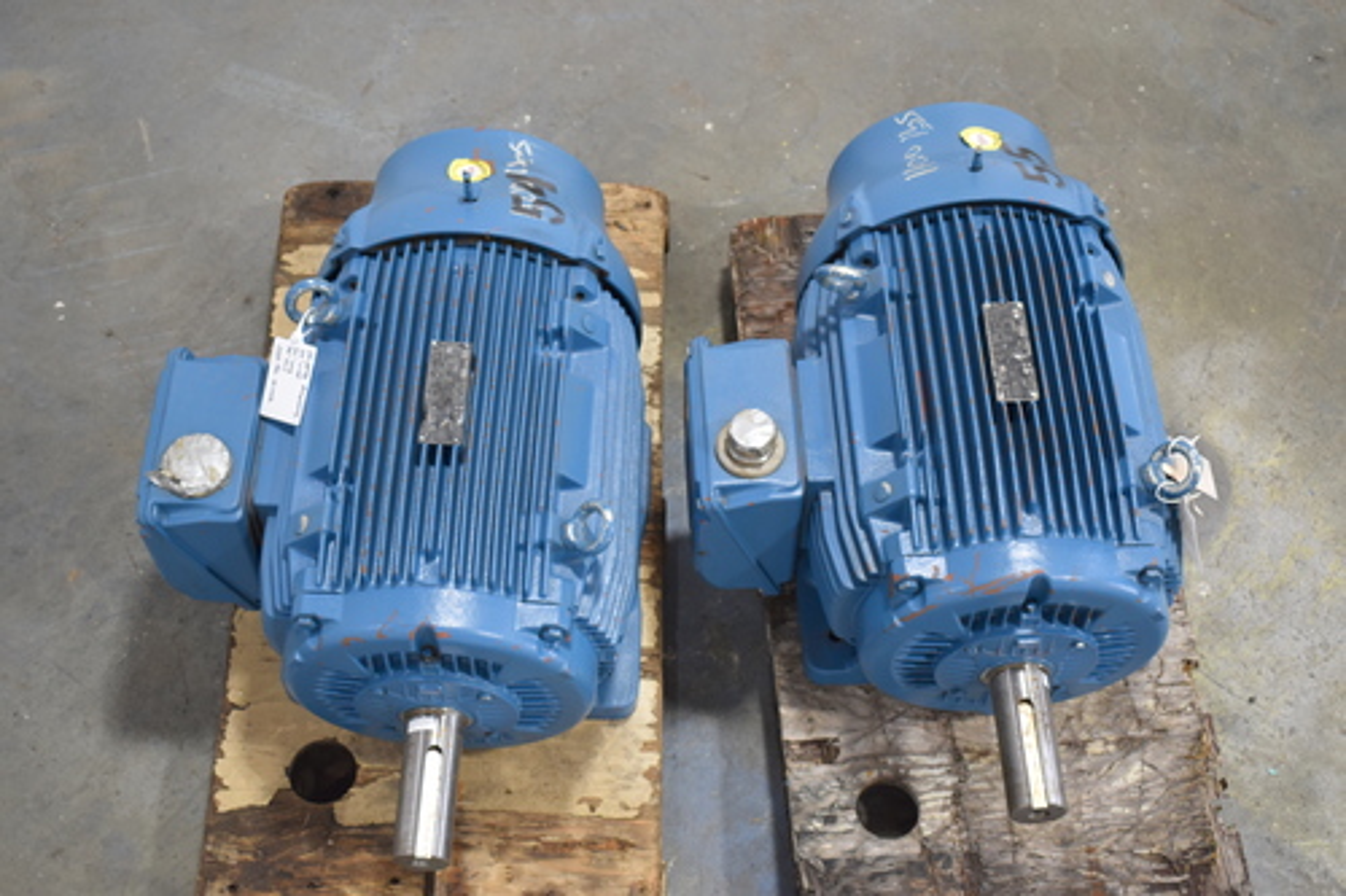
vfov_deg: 26.5
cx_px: 673
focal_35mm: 51
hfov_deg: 38.9
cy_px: 448
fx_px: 1906
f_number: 4.5
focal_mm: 34
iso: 400
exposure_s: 1/50
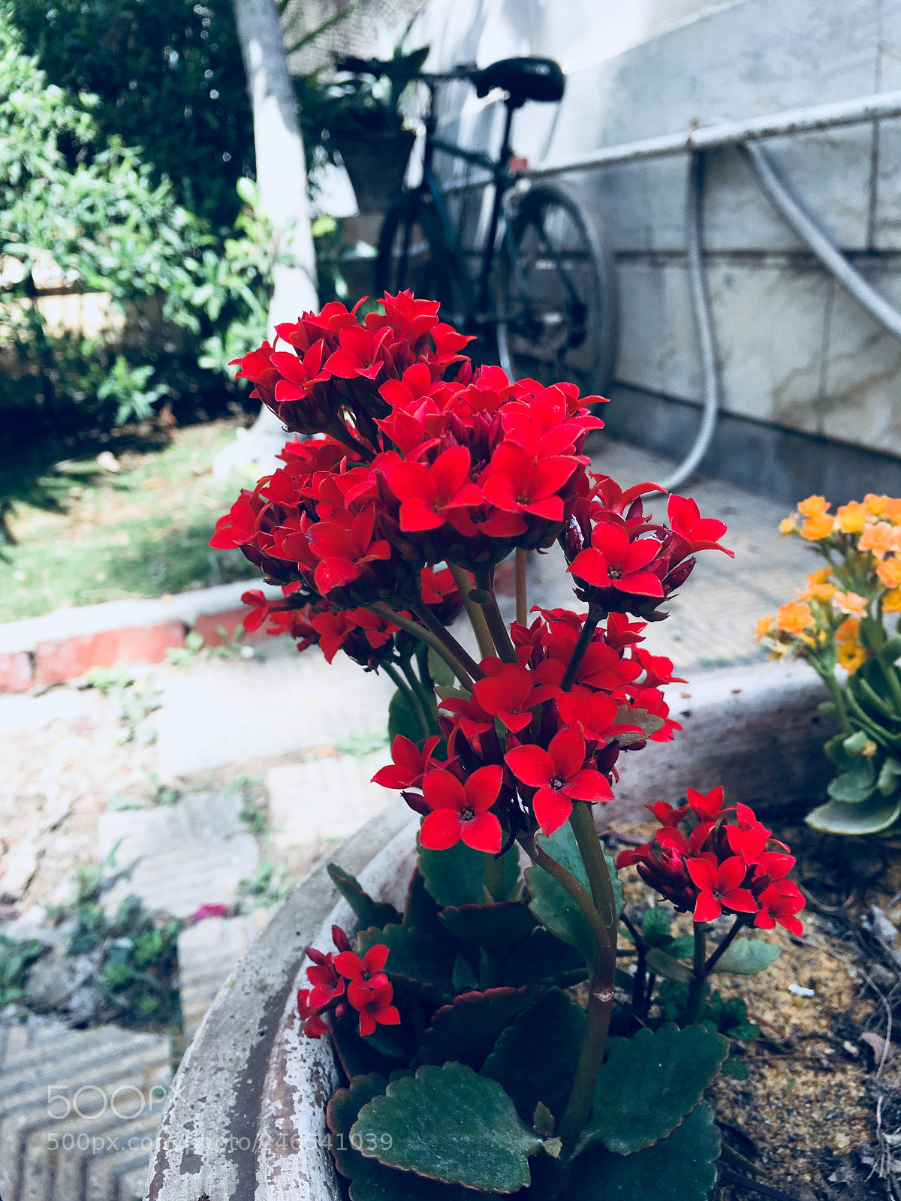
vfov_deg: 61.7
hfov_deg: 48.2
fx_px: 1006
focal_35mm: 29
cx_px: 450
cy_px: 600
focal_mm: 4.15
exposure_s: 1/490
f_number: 2.2
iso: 25
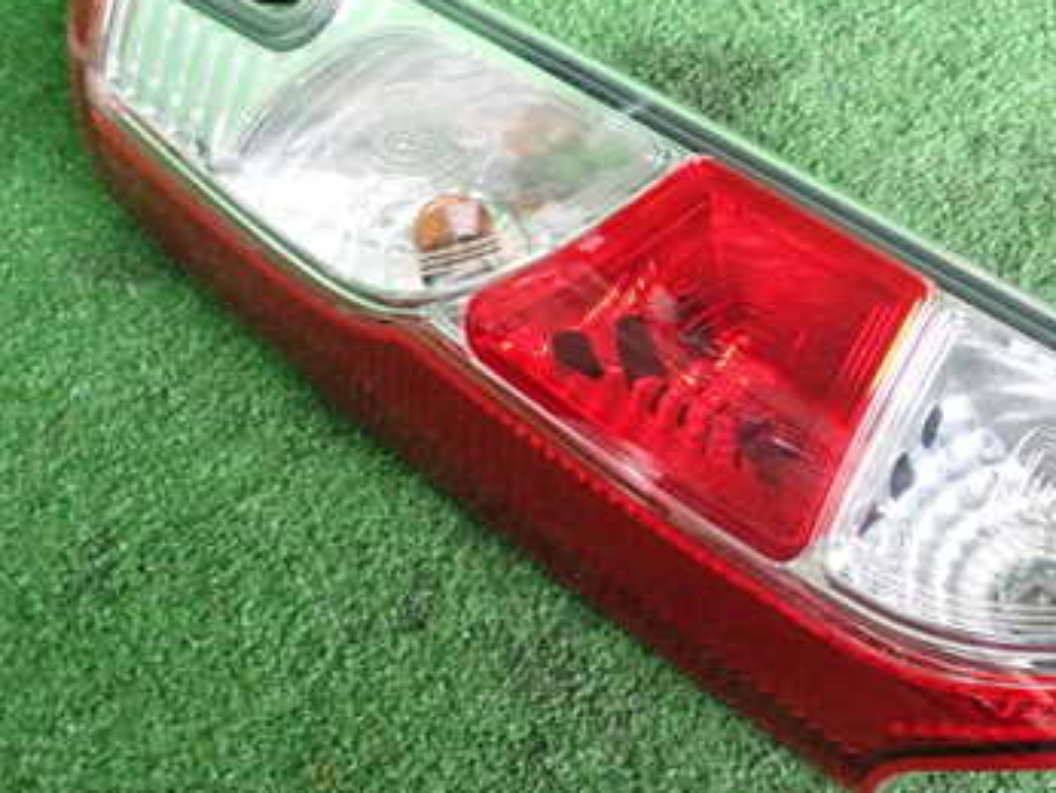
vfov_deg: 28.0
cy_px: 329
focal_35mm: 52
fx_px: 1587
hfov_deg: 35.5
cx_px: 861
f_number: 2.3
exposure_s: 1/30
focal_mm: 5.4
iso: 640
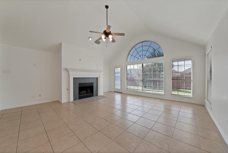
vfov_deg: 90.1
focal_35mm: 12
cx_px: 114
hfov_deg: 112.6
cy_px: 76
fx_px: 76
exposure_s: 1/30
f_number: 9
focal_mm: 12
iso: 640
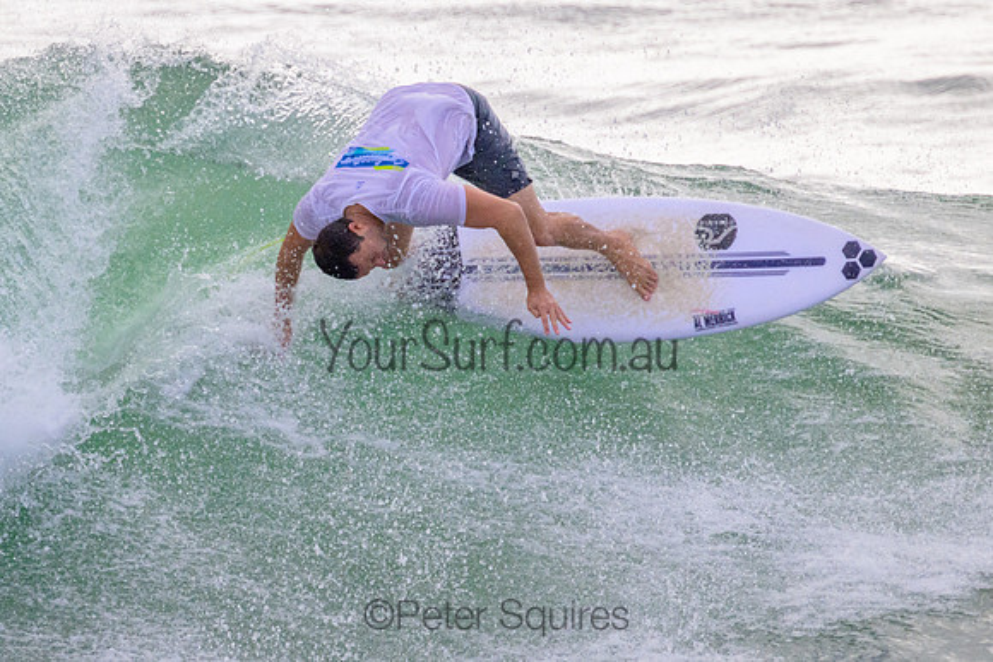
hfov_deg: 1.7
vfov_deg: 1.2
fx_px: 32764
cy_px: 312
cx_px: 360
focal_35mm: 1188
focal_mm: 800
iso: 1800
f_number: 11
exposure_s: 1/2000
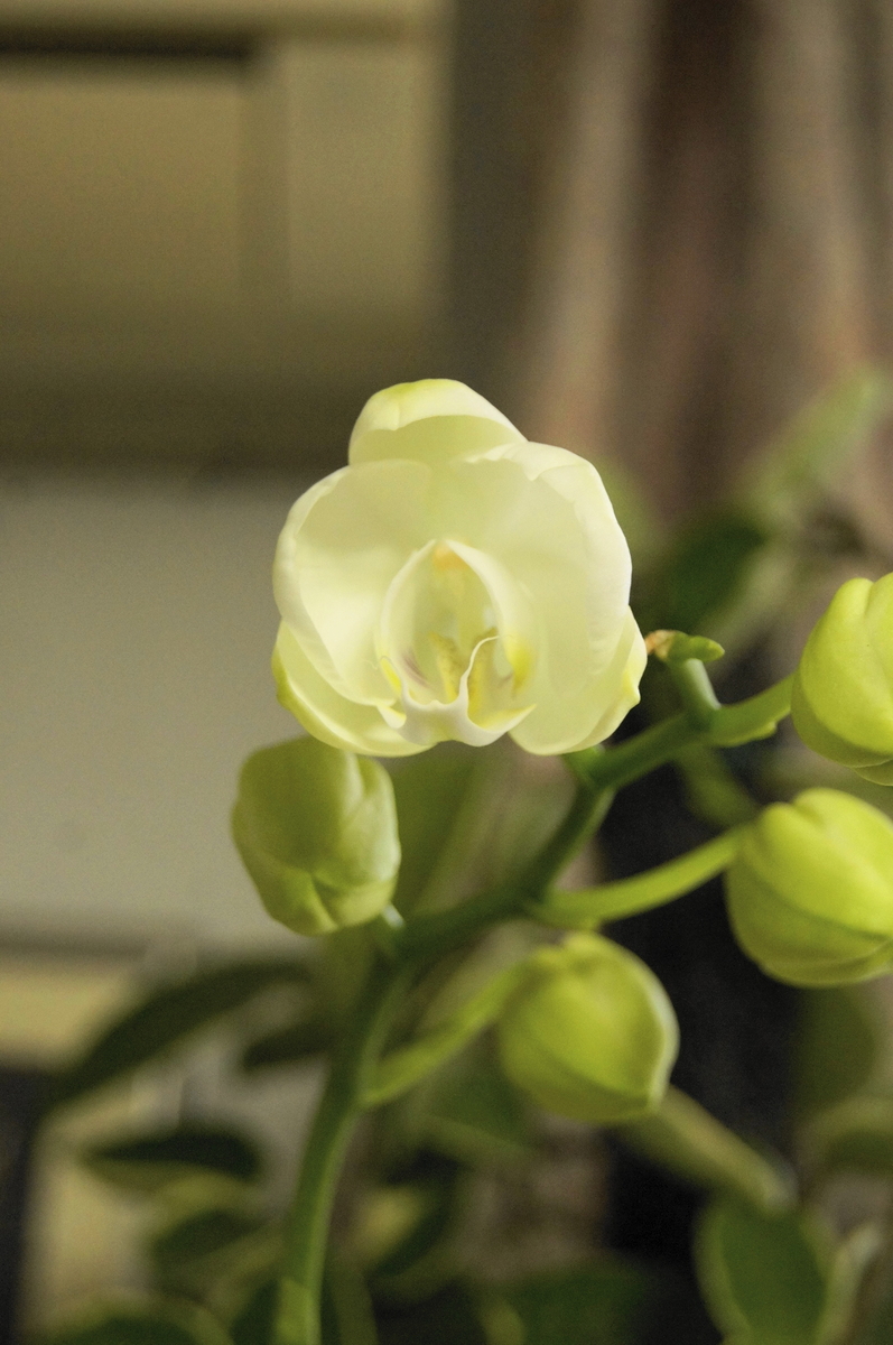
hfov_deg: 18.1
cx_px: 446
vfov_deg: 27.0
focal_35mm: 75
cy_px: 672
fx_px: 2798
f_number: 5.6
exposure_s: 1/60
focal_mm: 50
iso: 1600
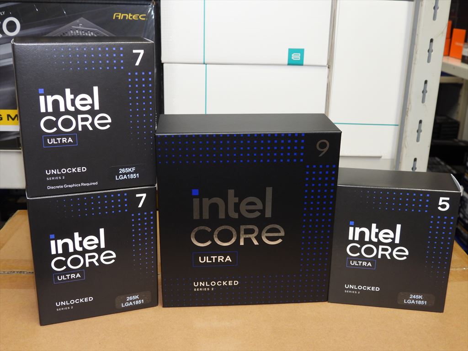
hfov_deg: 46.8
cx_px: 234
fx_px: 541
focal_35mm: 40
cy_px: 176
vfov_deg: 36.0
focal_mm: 7.1
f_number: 3.2
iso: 200
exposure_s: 1/30
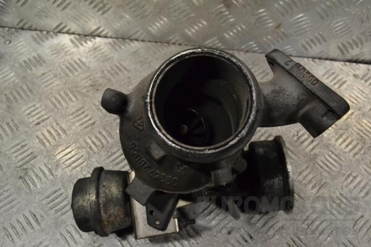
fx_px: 340
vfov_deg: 40.0
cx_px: 186
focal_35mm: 33
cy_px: 124
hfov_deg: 57.2
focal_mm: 22
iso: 3200
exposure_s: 1/320
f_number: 9
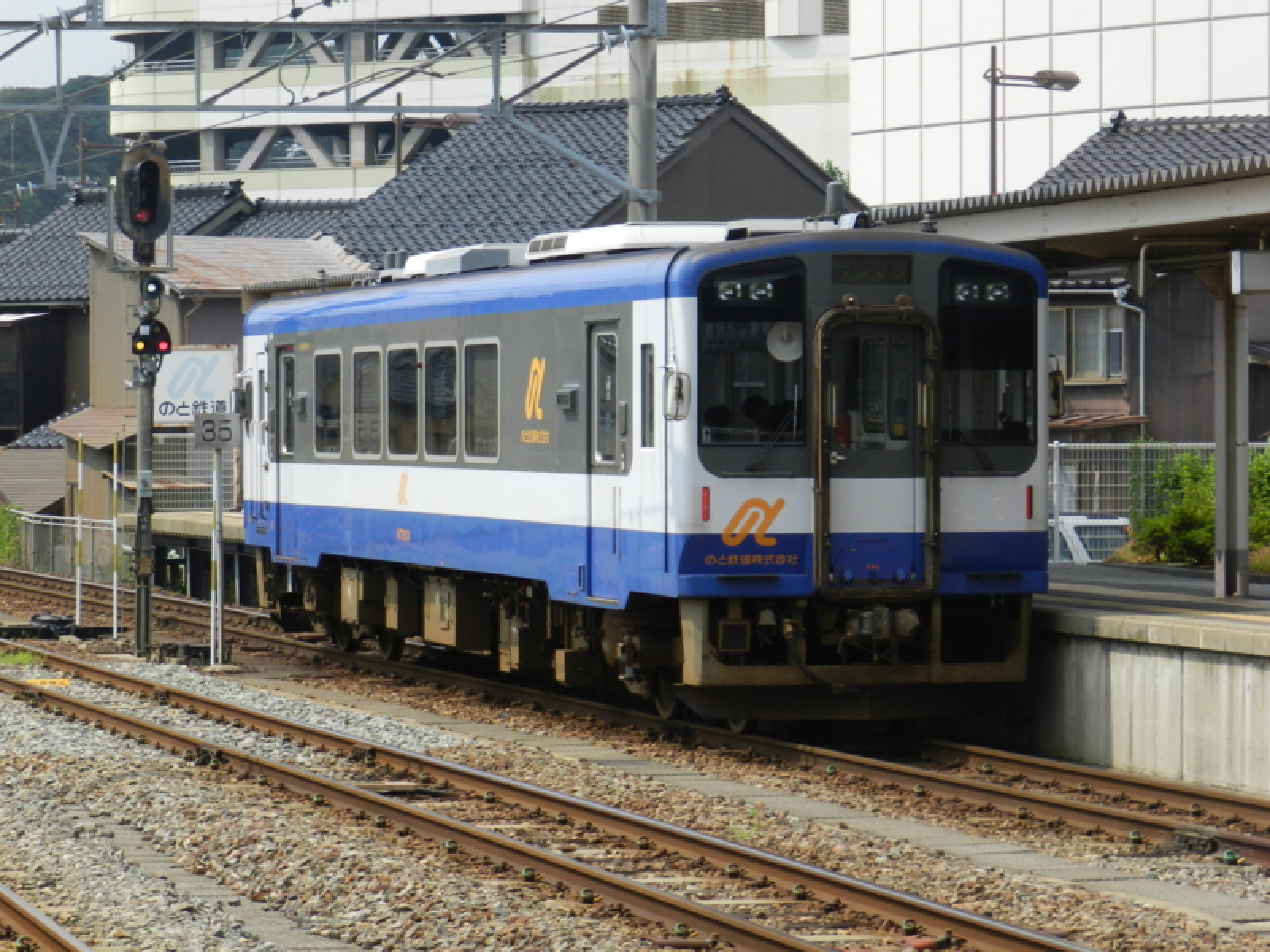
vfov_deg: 10.2
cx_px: 635
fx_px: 5320
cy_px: 476
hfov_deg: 13.6
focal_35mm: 145
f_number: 5.1
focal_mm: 25.7
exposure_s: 1/800
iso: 160
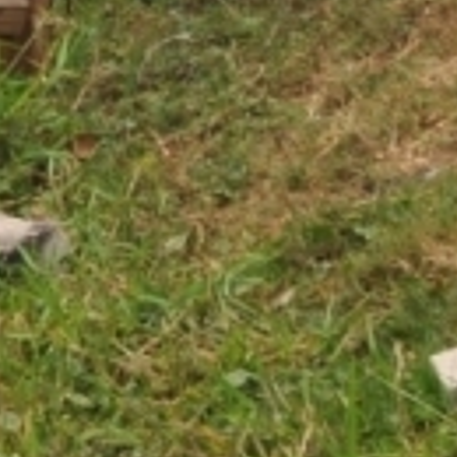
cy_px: -678
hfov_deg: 4.8
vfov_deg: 4.8
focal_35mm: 352
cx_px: -700
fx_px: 5263
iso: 200
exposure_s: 1/350
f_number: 9.5
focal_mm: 35
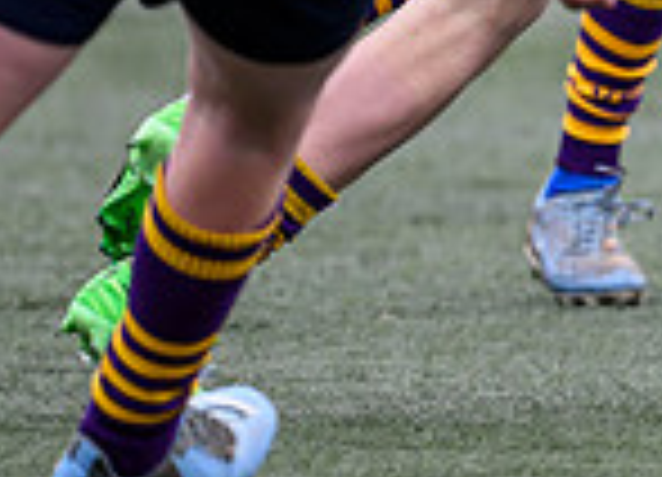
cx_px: 1688
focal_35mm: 2011
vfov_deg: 0.7
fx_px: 37932
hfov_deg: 1.0
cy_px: -275
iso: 500
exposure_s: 1/1600
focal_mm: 400
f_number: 3.5
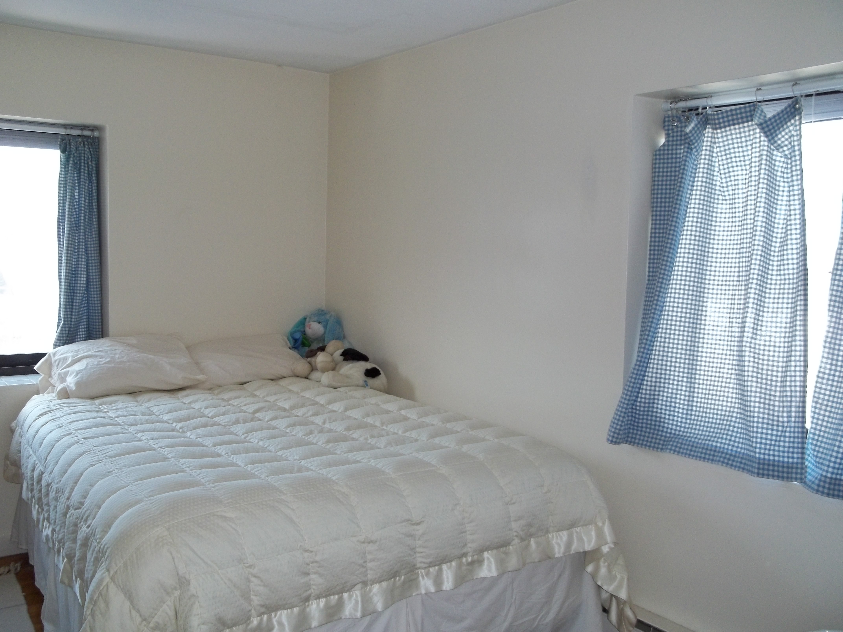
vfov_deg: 42.9
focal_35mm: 33
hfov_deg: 55.4
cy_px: 316
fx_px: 804
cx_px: 422
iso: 160
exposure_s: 1/80
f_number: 3.3
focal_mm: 5.9
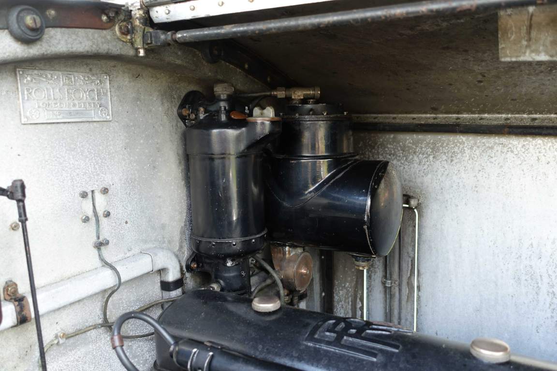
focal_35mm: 30
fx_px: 464
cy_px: 186
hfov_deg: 61.9
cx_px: 278
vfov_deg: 43.6
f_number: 2.8
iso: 125
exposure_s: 1/50
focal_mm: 11
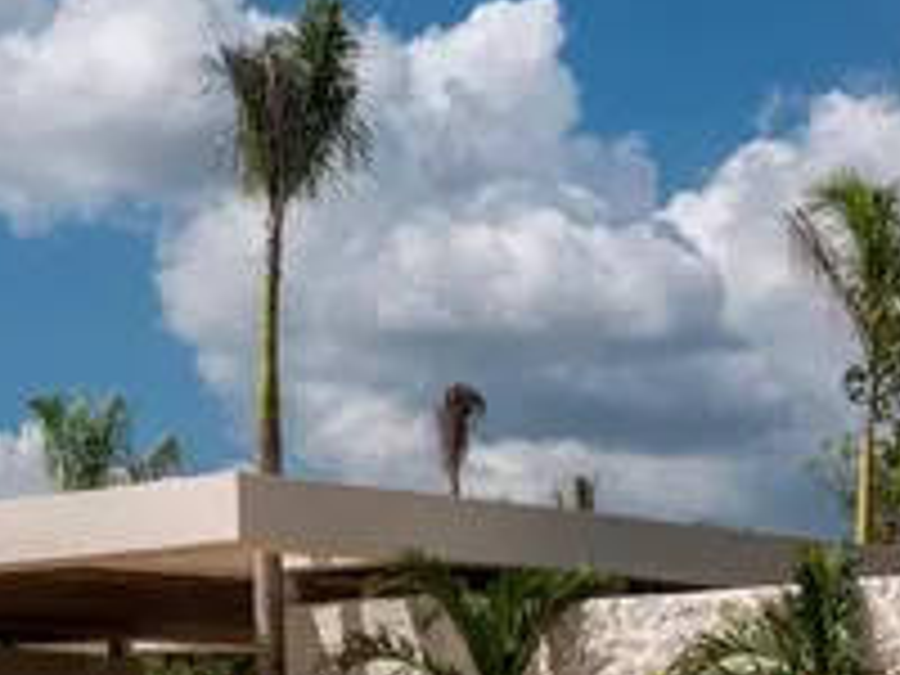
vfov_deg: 15.4
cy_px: 328
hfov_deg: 20.1
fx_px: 2496
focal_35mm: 96
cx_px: 126
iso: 200
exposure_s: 1/800
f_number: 10
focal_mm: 12
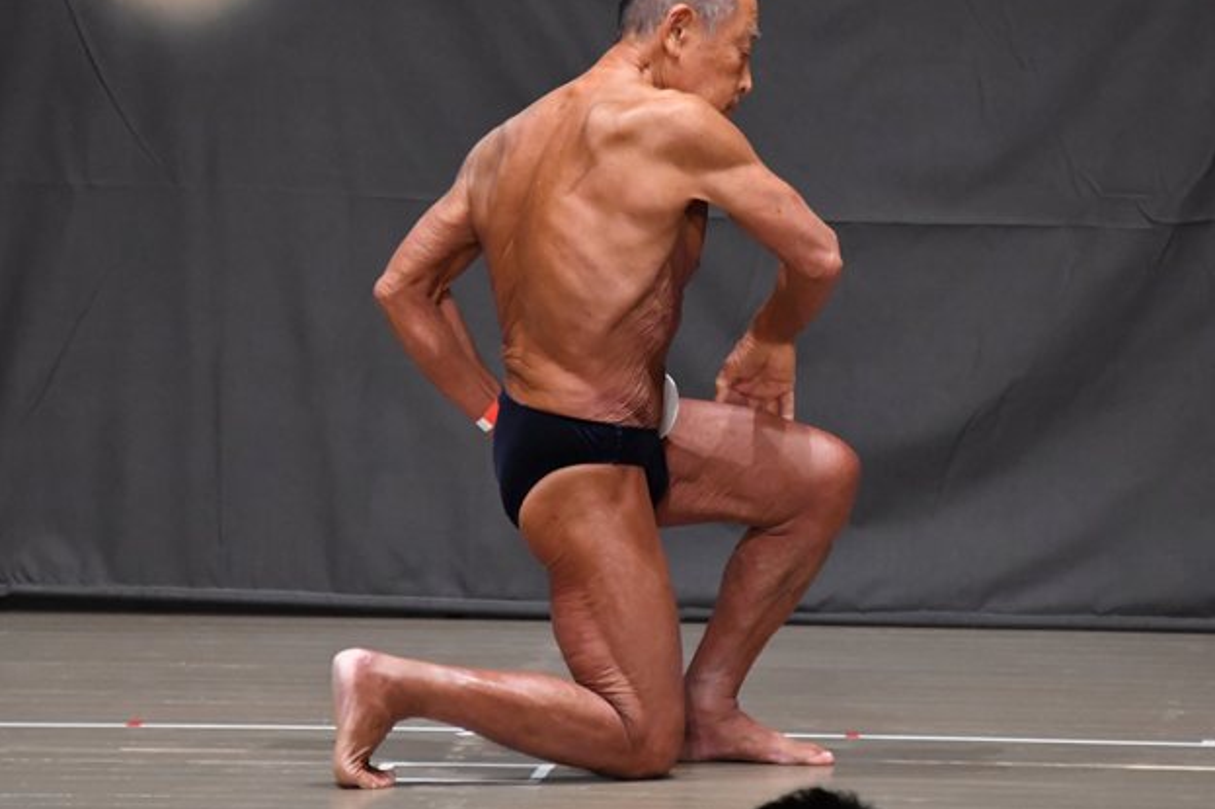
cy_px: 326
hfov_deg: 5.3
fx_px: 13226
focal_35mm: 392
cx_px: 691
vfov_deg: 3.5
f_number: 5.6
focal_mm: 210
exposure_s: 1/400
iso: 6400
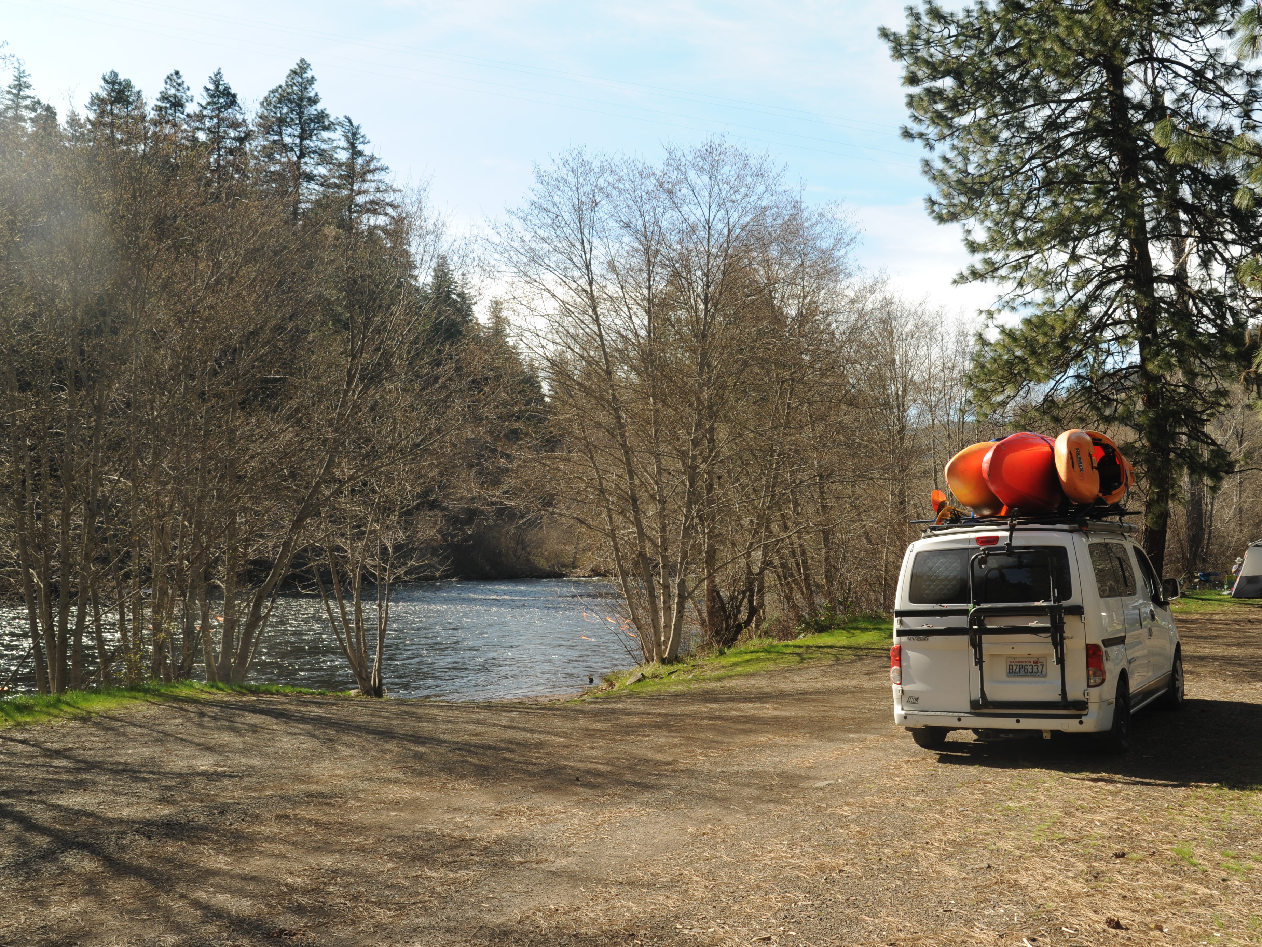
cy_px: 483
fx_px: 1130
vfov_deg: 45.4
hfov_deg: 58.4
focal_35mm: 31
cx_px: 639
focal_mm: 28
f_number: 11
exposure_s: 1/125
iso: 200
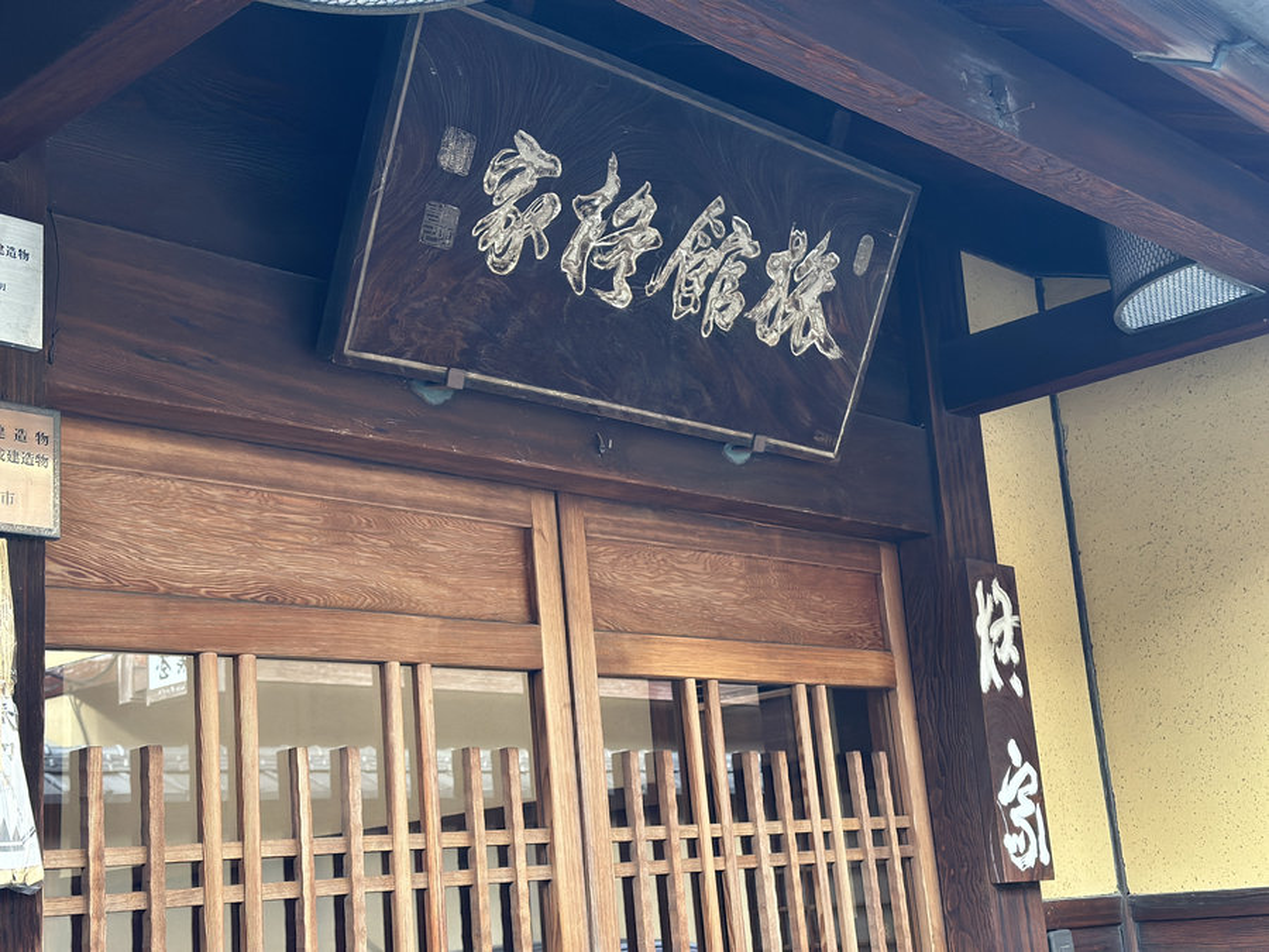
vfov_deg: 30.3
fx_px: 1760
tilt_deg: +14.3
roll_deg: +5.3
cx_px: 634
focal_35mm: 48
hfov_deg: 39.7
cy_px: 476
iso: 320
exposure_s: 1/60
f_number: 1.78
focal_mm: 6.86
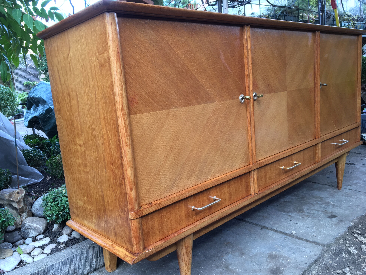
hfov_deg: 60.0
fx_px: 317
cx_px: 177
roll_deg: +6.3
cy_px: 141
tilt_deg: -9.2
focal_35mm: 30
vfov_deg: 46.8
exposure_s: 1/50
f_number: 2.2
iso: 32
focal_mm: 4.15
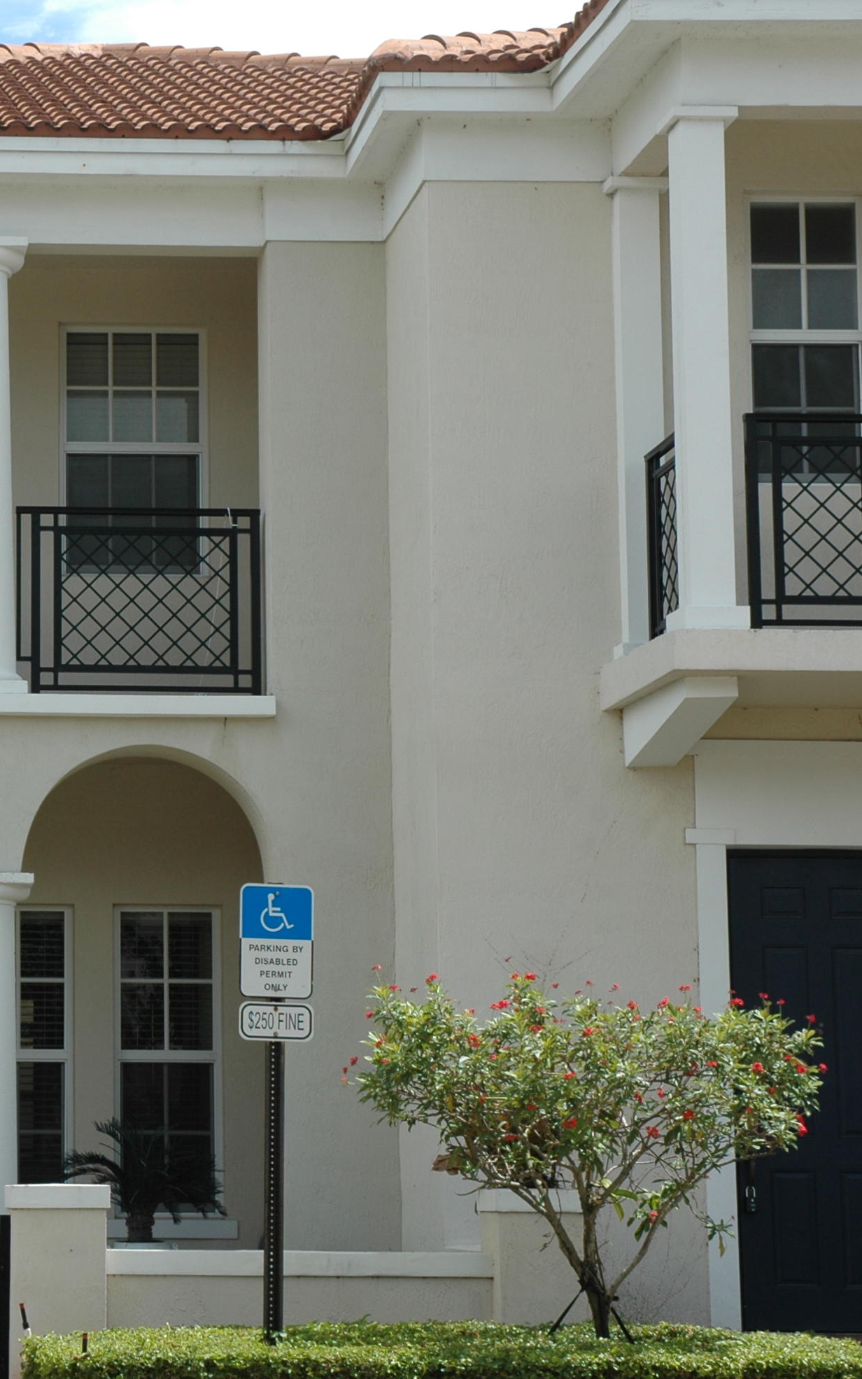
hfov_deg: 13.7
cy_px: 693
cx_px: -116
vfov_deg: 22.3
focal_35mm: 93
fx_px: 3495
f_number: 9
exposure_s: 1/320
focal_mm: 40
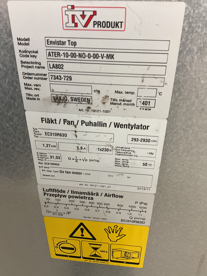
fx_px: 231
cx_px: 104
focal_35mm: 29
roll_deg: -1.8
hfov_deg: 48.2
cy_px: 138
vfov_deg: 61.7
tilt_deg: -31.5
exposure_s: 1/60
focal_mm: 3
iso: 160
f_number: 1.8
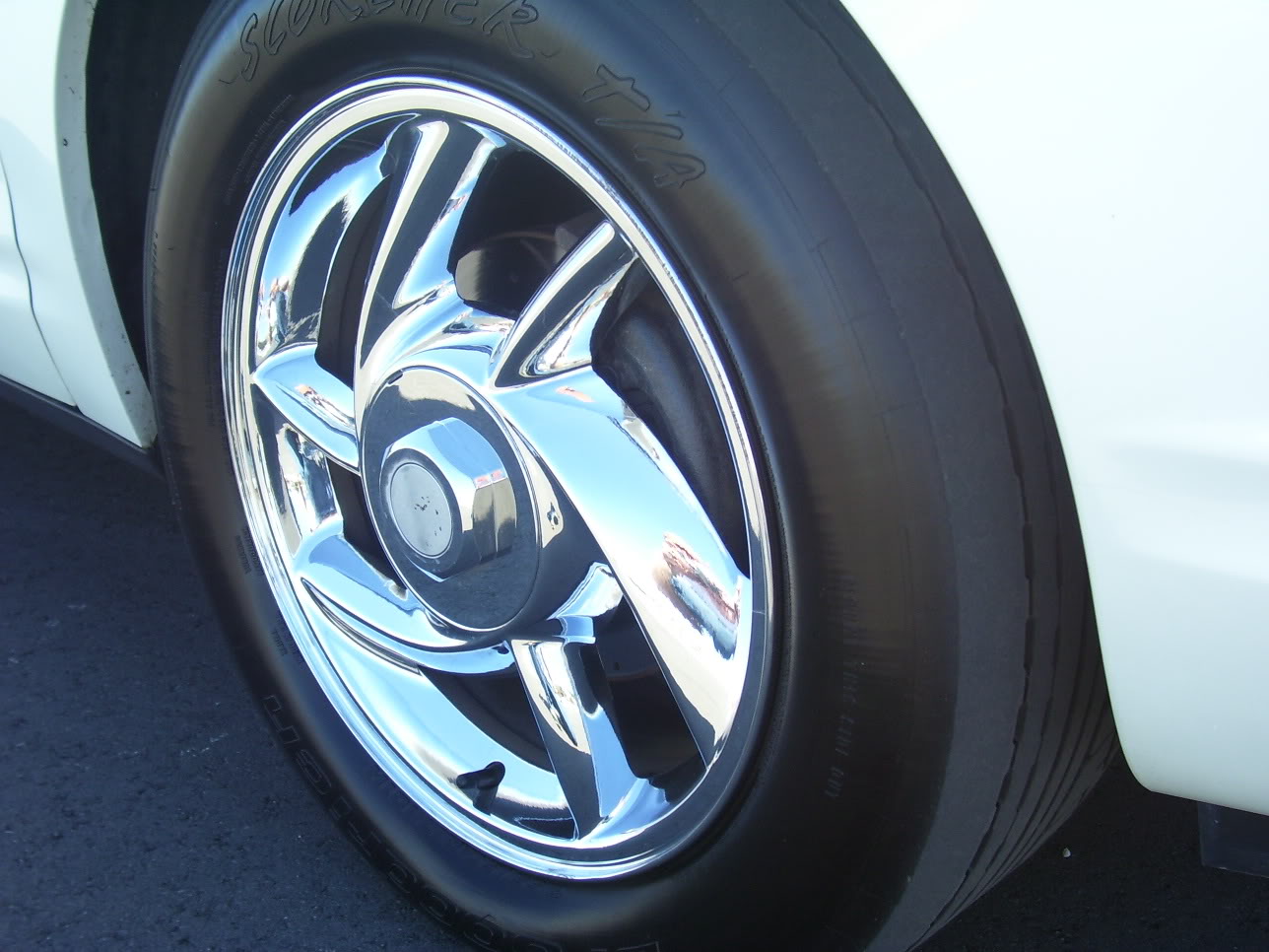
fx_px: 1540
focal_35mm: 42
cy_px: 476
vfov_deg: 34.3
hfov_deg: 44.8
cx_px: 634
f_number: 3
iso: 80
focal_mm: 7
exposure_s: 1/180
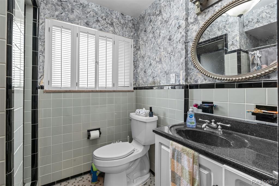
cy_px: 93
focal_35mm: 16
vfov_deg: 73.7
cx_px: 140
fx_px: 124
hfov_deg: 96.8
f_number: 8
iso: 400
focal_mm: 16
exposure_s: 1/2
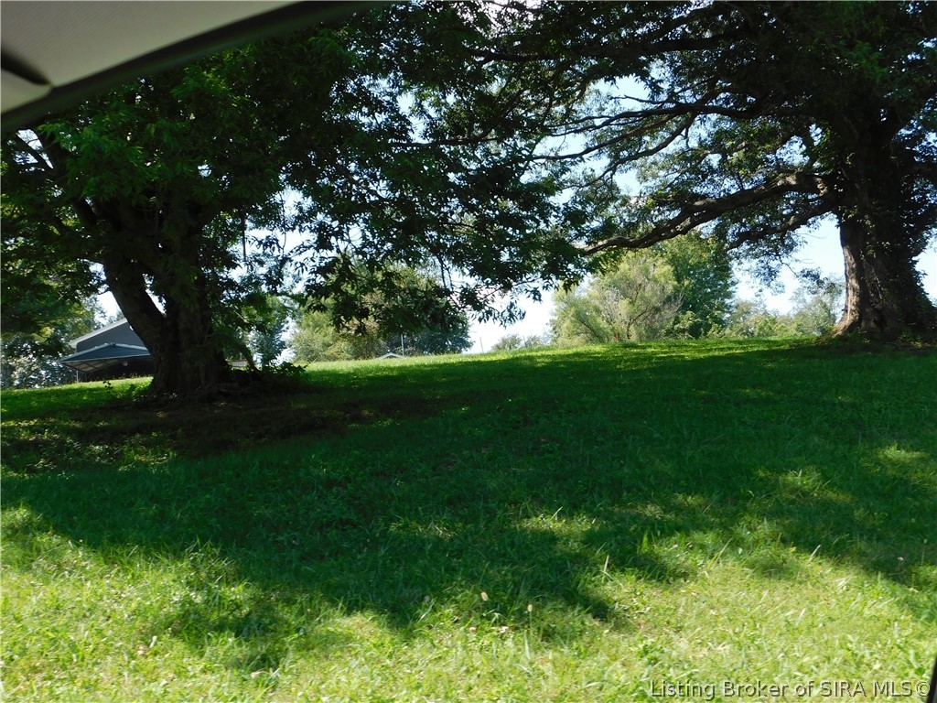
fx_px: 974
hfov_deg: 51.4
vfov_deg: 39.7
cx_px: 468
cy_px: 352
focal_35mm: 36
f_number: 3.5
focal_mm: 6.3
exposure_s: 1/400
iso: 125
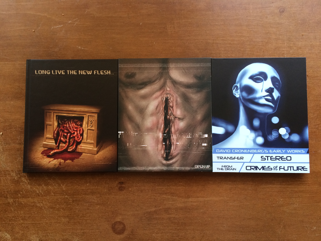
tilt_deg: -86.7
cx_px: 160
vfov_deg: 48.2
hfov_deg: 61.7
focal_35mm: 29
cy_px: 120
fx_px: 269
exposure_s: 1/30
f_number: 2.2
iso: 64
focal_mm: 4.15
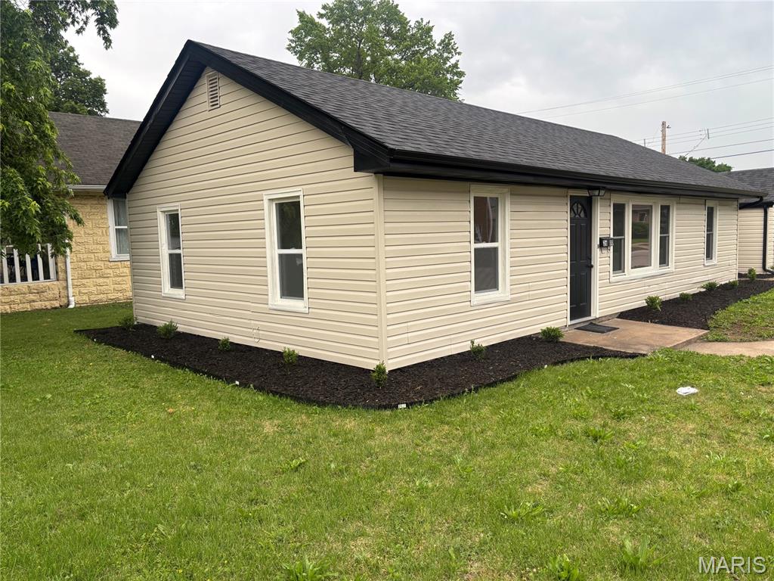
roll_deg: +2.1
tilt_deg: -4.8
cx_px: 387
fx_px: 581
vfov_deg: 53.1
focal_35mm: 26
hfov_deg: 67.3
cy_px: 290
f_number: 1.6
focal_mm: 5.96
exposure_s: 1/308
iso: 50
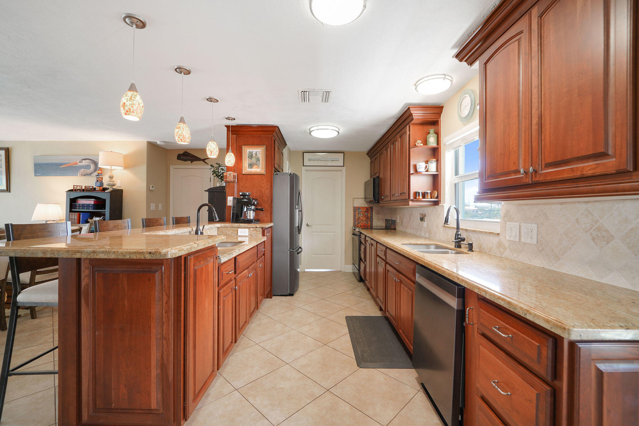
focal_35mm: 14
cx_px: 320
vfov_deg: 81.2
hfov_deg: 104.3
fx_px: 248
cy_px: 213
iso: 200
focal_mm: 14
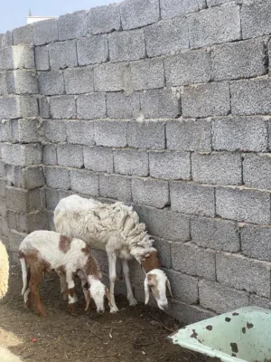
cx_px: 136
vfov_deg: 36.8
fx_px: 543
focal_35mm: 52
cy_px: 181
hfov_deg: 28.0
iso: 20
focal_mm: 6
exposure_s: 1/324
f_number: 2
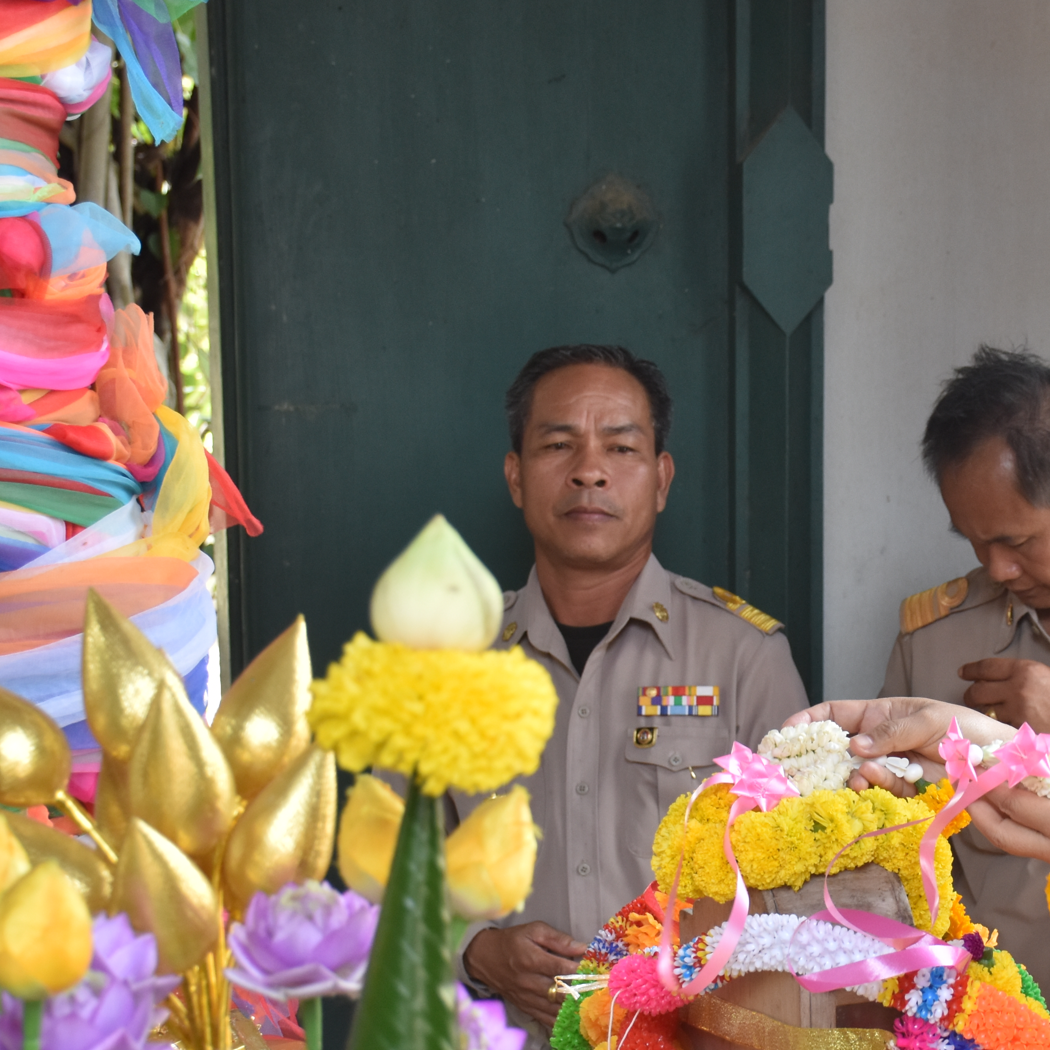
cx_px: 881
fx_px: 2951
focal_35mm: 86
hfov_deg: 19.9
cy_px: 738
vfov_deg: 20.1
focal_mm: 30
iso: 400
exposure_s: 1/100
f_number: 5
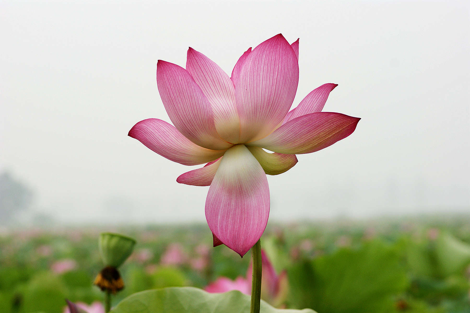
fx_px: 1761
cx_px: 235
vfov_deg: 10.1
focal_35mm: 135
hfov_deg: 15.2
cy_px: 156
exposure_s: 1/320
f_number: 8
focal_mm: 90
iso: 100
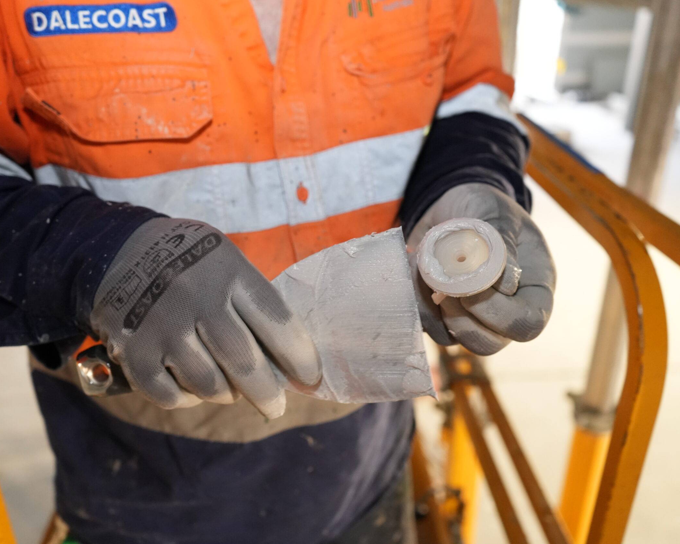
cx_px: 298
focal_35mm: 32
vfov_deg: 45.8
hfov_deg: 55.5
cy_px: 275
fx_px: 644
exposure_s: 1/60
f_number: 3.5
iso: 4000
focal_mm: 28
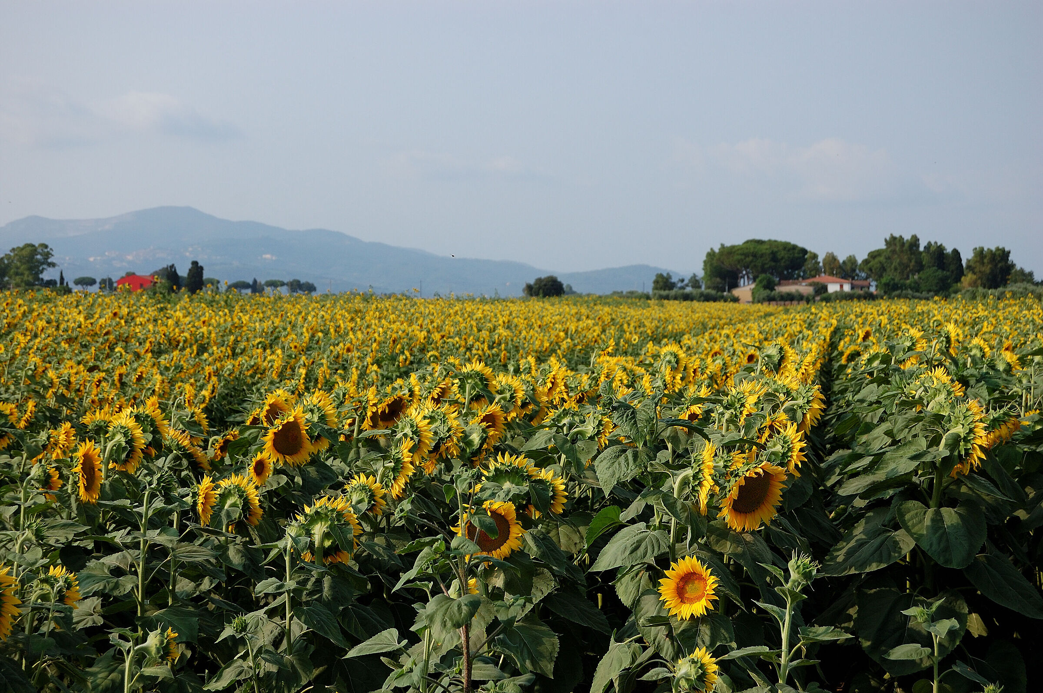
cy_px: 346
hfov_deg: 28.1
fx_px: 2084
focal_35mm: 72
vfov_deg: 18.9
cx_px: 522
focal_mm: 48
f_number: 5.6
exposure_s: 1/640
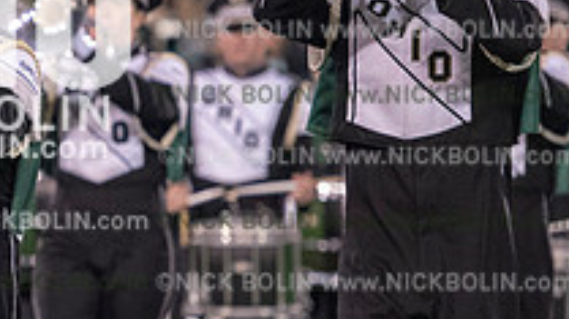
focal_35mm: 466
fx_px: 7023
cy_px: 31
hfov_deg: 4.6
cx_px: -63
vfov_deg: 2.6
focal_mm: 160
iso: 5000
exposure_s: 1/1250
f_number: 3.2
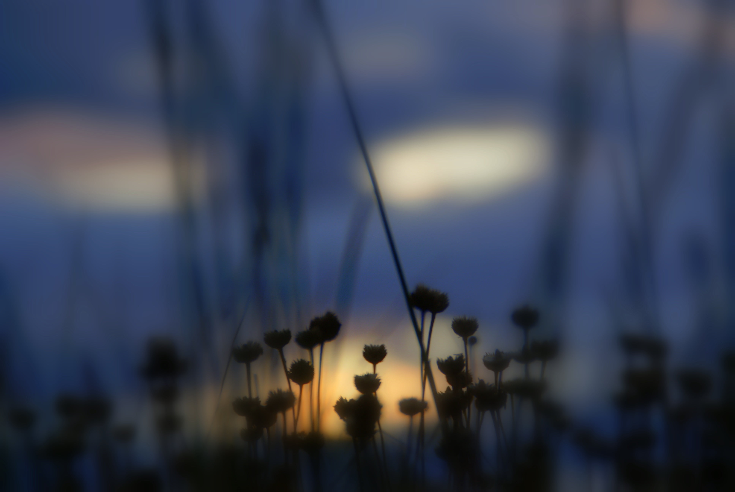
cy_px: 246
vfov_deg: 6.1
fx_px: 4599
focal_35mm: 225
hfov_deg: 9.1
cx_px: 368
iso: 100
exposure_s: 1/80
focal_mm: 150
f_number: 6.3
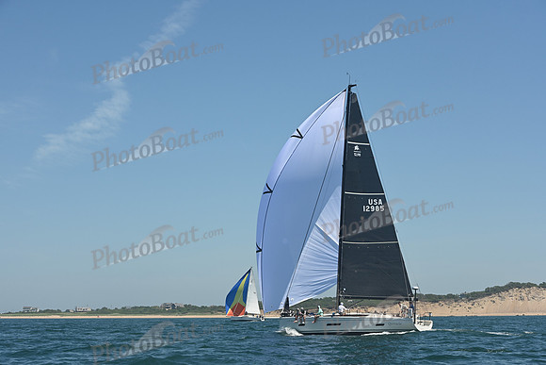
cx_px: 273
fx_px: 1062
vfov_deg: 19.5
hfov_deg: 28.8
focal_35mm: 70
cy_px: 182
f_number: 8
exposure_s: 1/1000
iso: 320
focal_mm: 70
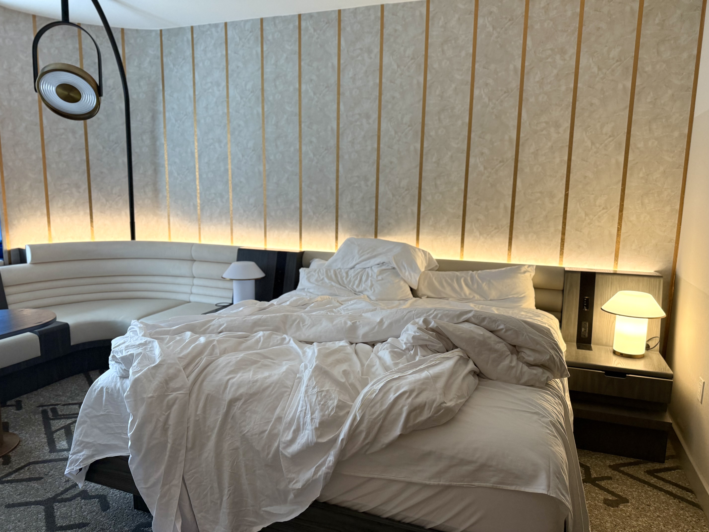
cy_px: 266
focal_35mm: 24
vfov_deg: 56.8
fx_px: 492
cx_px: 354
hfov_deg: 71.6
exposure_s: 1/60
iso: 160
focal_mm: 6.76
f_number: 1.78
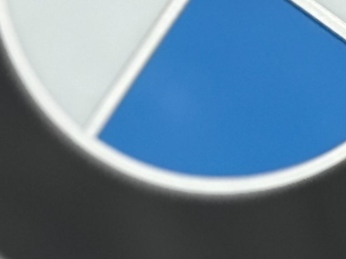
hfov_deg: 5.4
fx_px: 3638
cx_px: 149
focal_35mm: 364
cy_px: -109
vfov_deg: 4.1
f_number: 1.78
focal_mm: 6.86
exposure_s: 1/6623
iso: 100
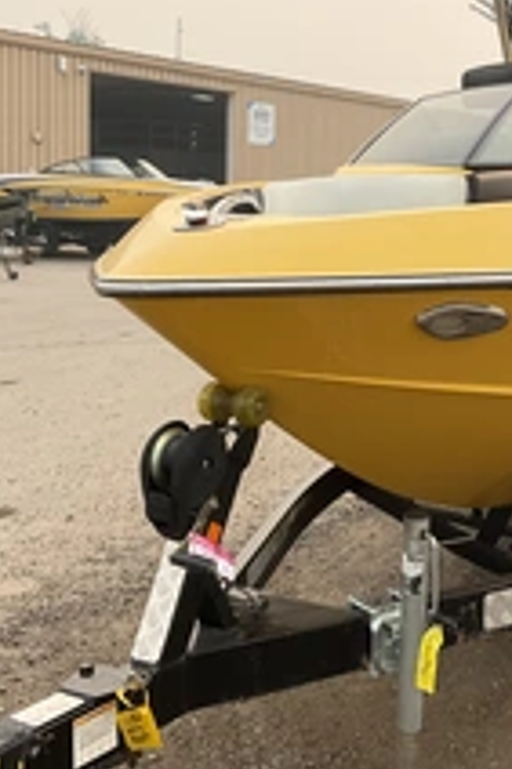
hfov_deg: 23.2
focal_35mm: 57
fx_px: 1218
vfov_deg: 34.9
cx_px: 443
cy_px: 305
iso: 25
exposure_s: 1/869
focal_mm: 3
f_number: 1.8
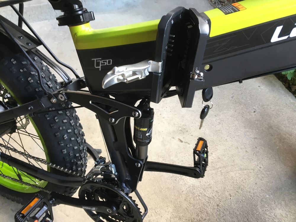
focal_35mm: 29
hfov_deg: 61.7
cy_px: 111
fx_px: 248
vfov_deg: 48.2
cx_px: 148
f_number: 2.2
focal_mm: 4.15
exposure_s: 1/33
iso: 64
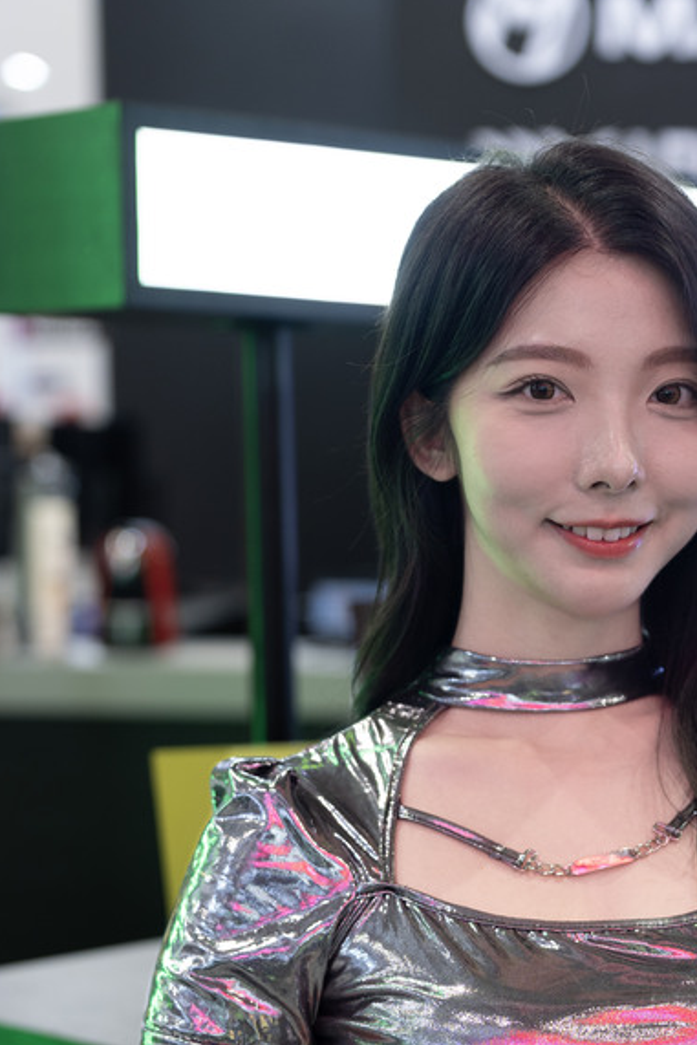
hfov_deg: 15.8
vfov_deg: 23.1
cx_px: 547
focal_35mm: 86
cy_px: 915
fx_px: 2496
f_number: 2
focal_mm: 42
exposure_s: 1/125
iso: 125
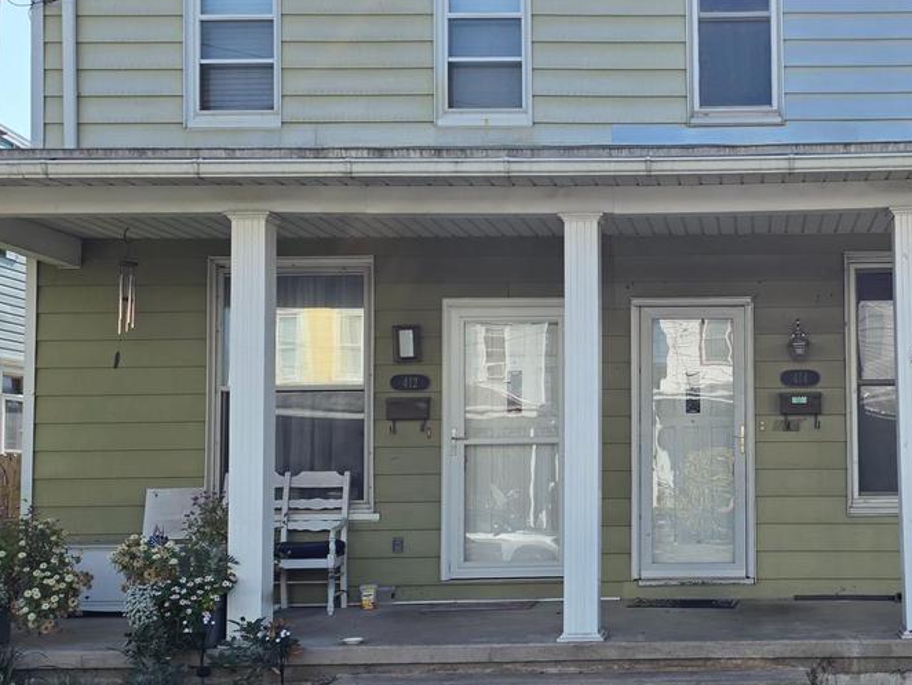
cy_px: 415
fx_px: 1318
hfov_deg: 36.7
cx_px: 744
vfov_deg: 29.0
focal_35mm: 50
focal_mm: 6.3
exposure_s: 1/3100
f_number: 1.7
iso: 80
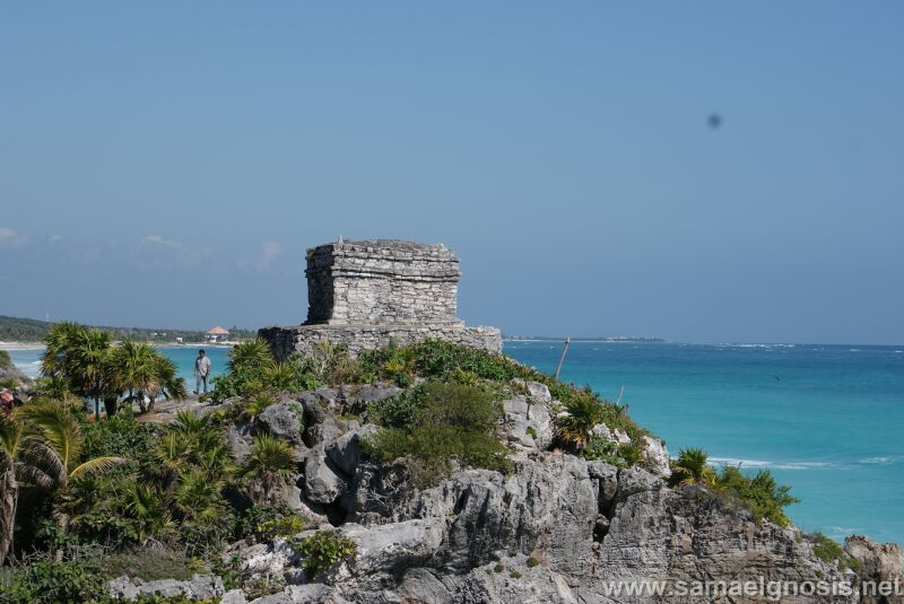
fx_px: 2639
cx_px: 452
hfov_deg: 19.4
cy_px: 302
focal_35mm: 105
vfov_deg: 13.1
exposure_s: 1/320
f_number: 10
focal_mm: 70
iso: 100
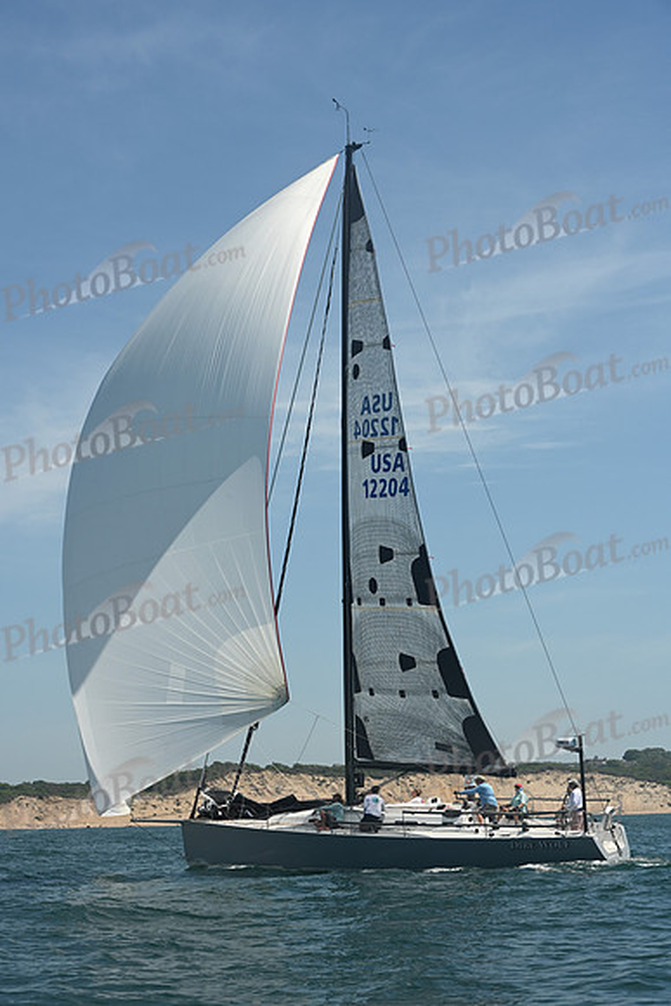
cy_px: 503
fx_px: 1956
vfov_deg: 28.8
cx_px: 336
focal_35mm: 70
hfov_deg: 19.5
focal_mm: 70
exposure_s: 1/1000
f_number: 10
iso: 320
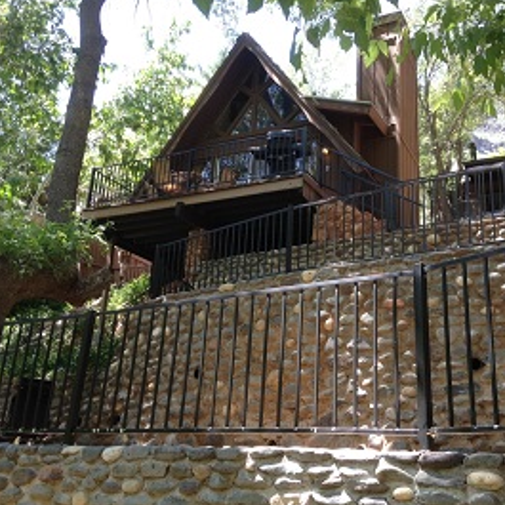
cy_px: 252
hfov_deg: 40.0
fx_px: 693
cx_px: 271
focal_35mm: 42
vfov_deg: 40.0
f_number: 2.4
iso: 64
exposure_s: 1/129
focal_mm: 4.28
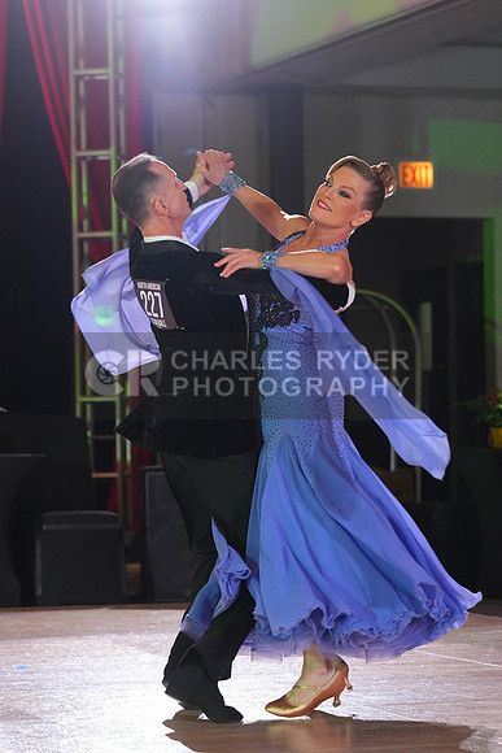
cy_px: 376
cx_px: 251
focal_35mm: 128
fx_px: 2676
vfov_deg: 16.0
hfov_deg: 10.7
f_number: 4.5
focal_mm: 128
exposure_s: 1/250
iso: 3200
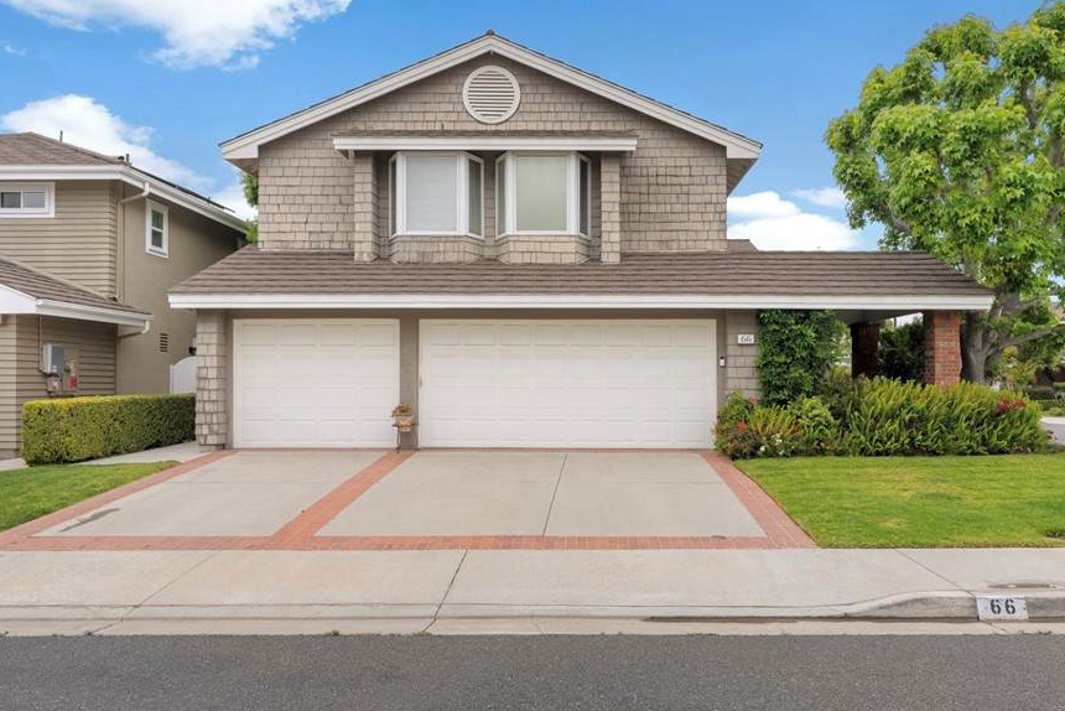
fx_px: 740
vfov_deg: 51.3
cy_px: 371
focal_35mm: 25
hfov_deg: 71.3
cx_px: 589
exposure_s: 1/400
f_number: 9
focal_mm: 21
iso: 320
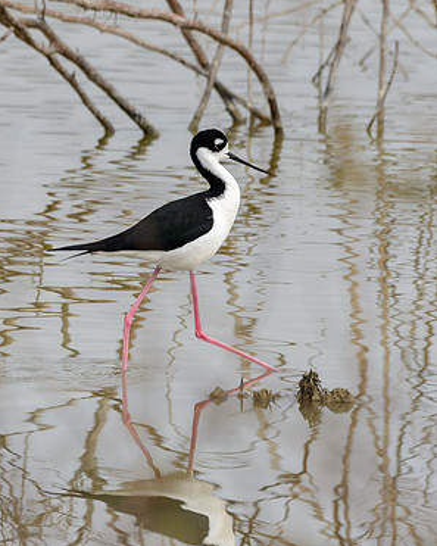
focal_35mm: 1101
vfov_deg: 1.8
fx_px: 17792
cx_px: 52
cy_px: 223
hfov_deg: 1.4
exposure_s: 1/1600
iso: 640
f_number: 9
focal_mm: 500
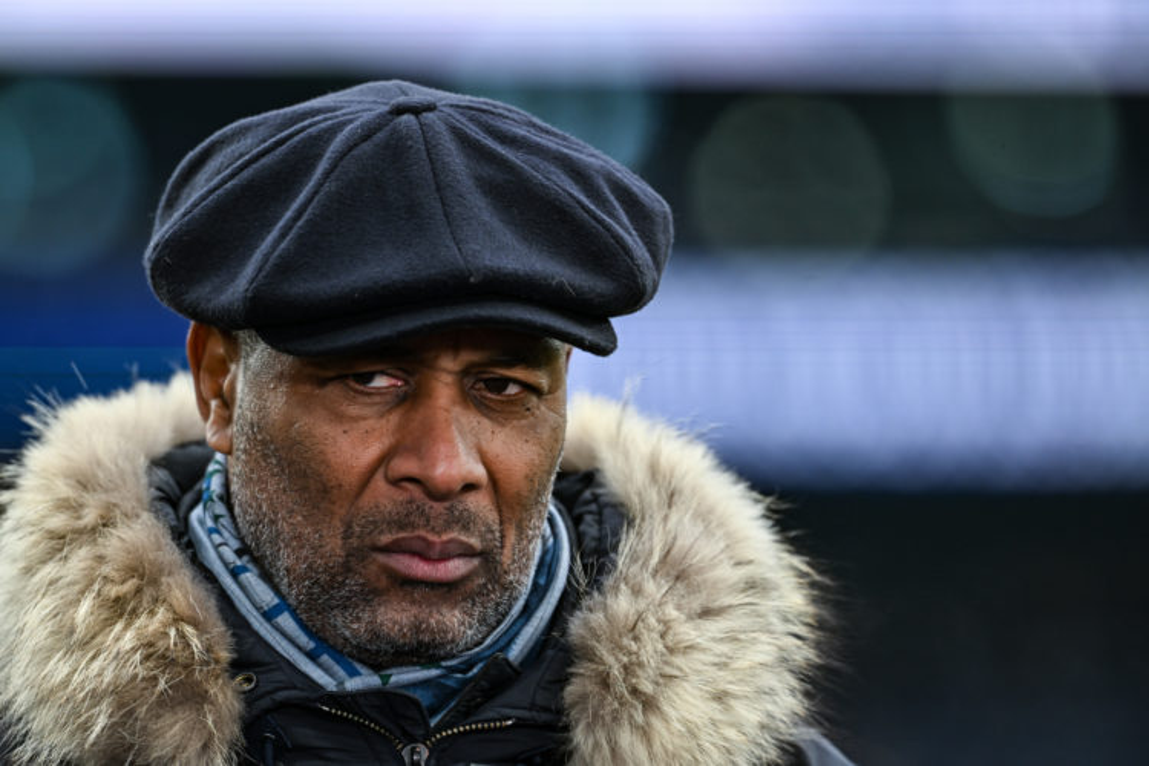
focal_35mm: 400
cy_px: 383
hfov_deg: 5.2
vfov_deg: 3.4
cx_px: 574
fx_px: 12766
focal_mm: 400
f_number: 4.5
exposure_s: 1/800
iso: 1000
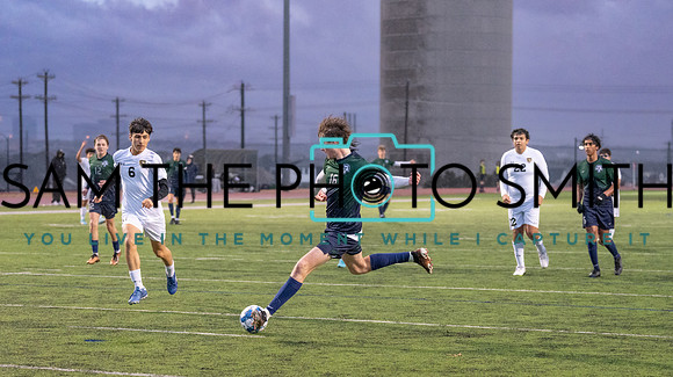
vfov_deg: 11.3
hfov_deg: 20.0
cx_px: 313
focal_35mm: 107
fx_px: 1904
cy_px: 290
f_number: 2.8
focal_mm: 78
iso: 5000
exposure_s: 1/1250
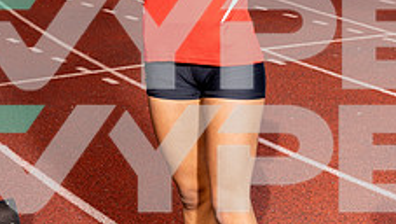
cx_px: 201
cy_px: 37
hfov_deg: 19.4
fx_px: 1156
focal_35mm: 110
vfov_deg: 11.0
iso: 100
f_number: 8
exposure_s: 1/250
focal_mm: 53
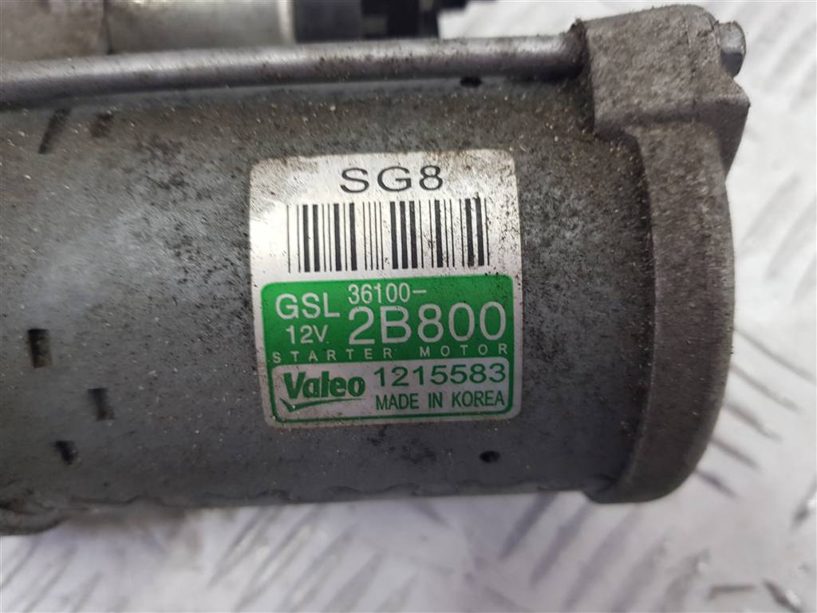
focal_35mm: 26
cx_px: 408
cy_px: 306
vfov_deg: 53.1
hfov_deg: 67.3
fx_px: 614
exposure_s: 1/50
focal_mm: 4.2
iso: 100
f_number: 1.7
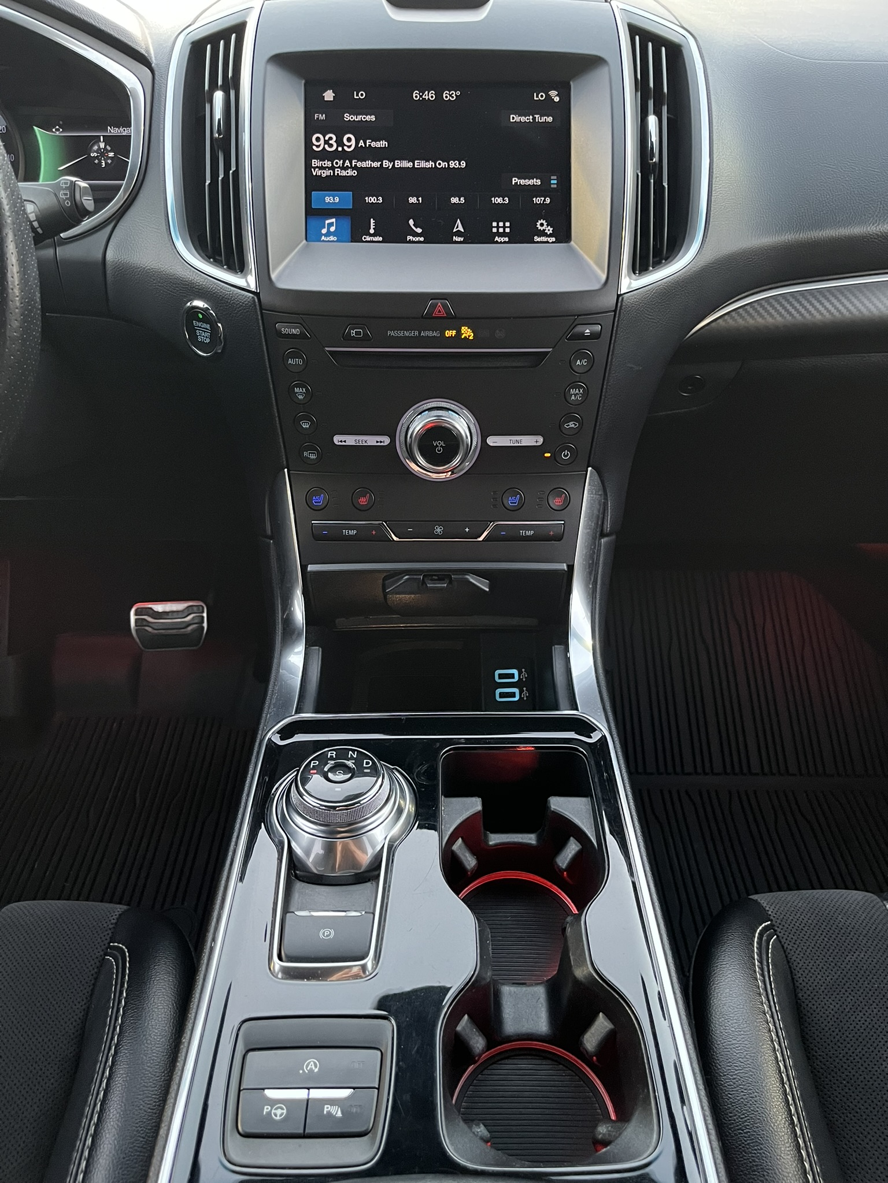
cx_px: 444
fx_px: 889
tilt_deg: -37.9
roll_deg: +0.6
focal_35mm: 26
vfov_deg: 67.3
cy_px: 592
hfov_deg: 53.1
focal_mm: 5.1
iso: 500
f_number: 1.6
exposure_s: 1/30
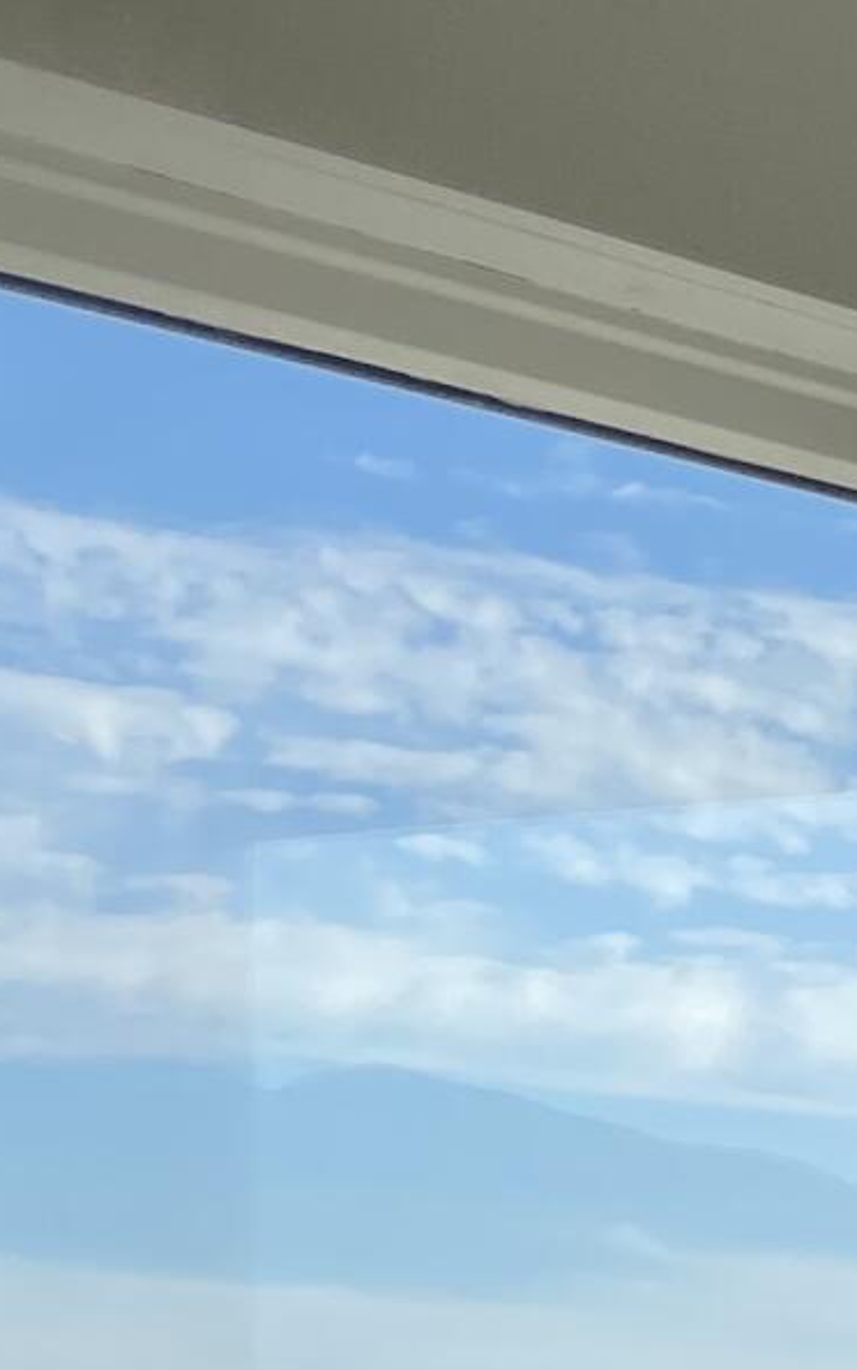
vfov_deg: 14.4
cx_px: 2852
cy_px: 1831
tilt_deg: -1.5
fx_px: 5193
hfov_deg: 7.8
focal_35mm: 139
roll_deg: +0.5
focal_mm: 4.2
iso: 32
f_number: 1.6
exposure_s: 1/1855
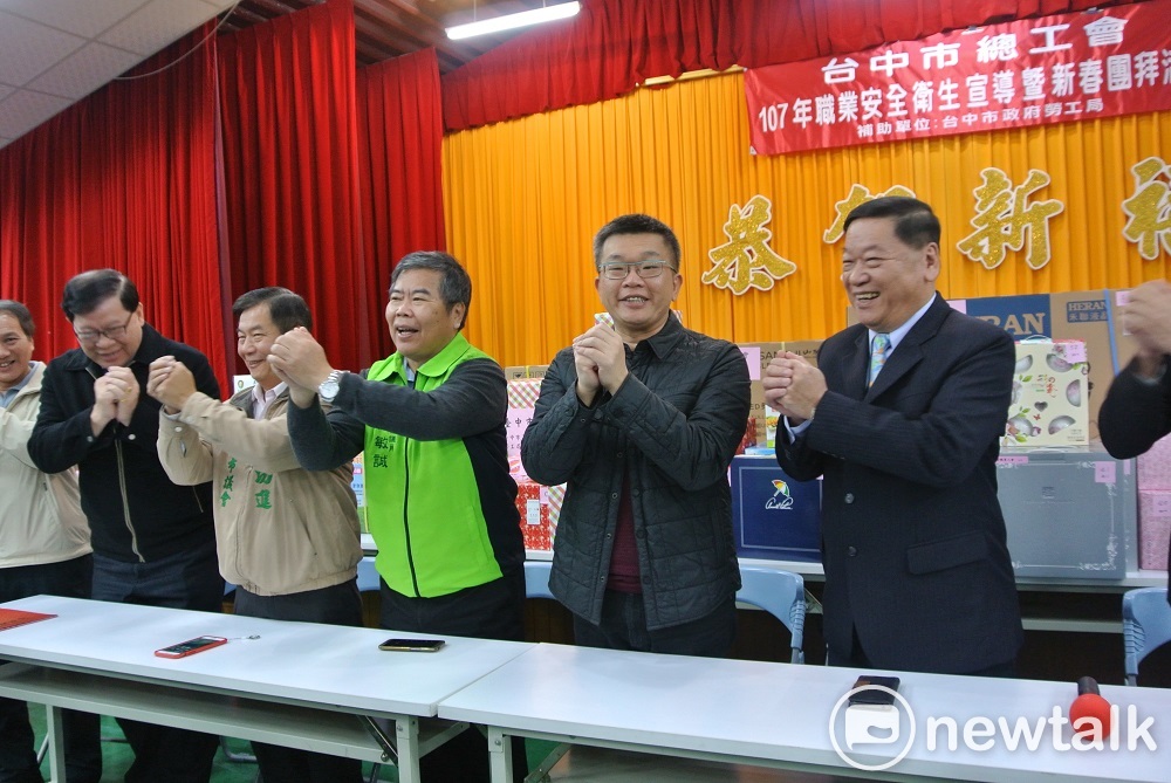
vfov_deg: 45.1
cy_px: 392
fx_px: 944
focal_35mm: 29
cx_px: 586
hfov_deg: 63.6
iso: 560
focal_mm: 11
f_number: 3.5
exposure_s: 1/30
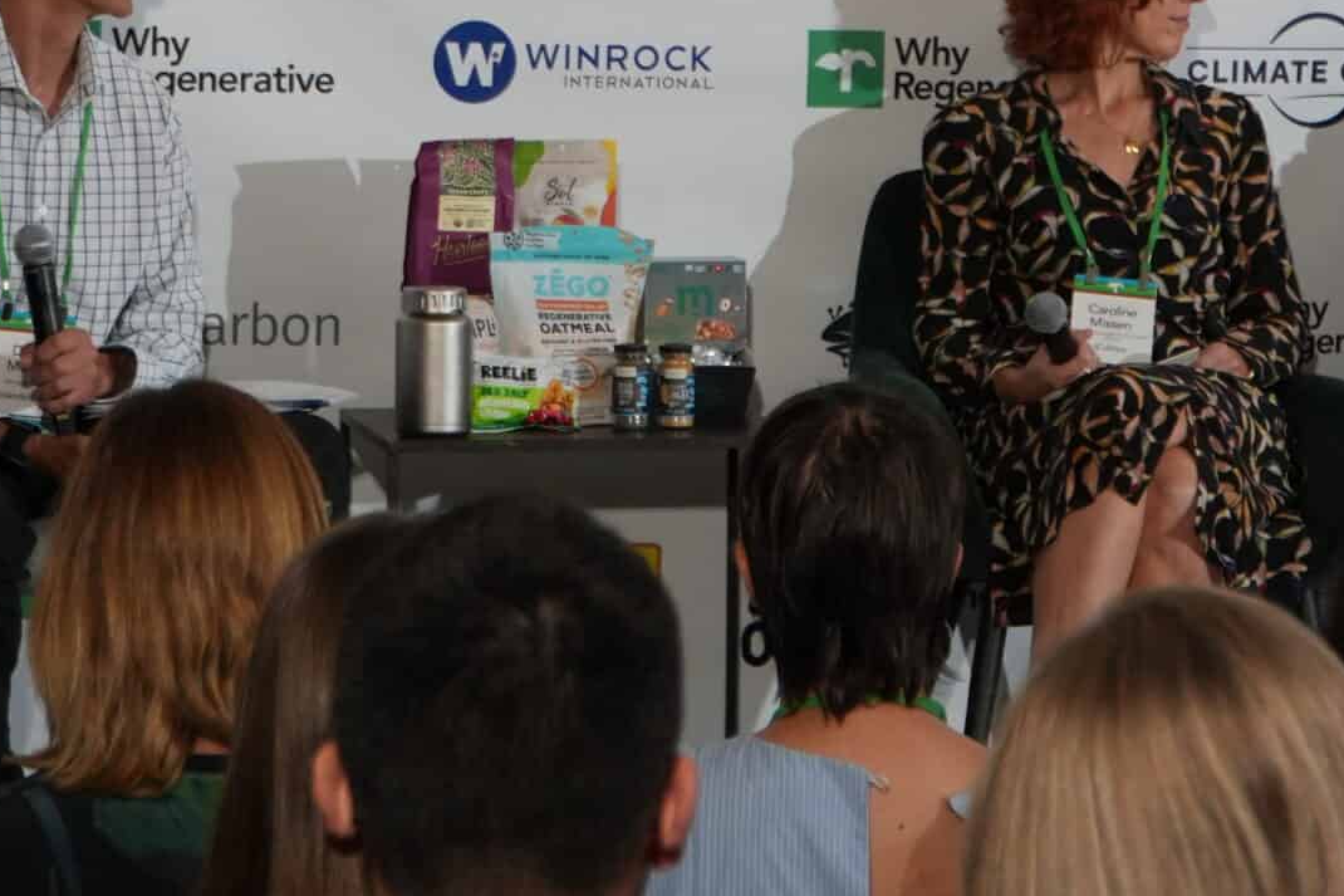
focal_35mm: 147
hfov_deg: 13.9
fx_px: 5494
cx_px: 624
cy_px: 21
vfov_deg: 9.3
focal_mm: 41
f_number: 4
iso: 640
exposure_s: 1/160
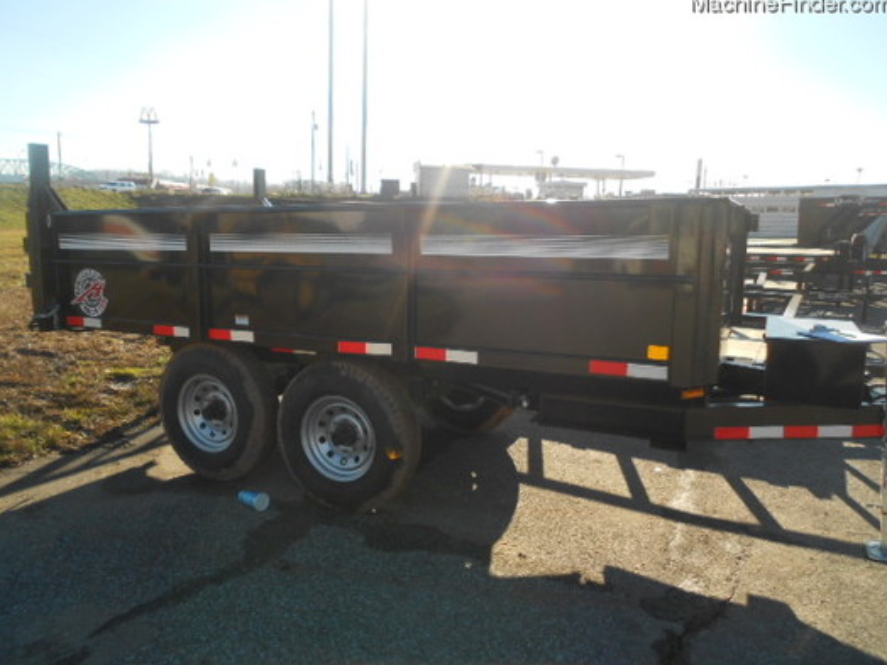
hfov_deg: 65.3
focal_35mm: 27
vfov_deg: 51.4
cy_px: 325
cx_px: 432
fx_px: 692
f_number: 3.2
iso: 80
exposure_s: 1/500
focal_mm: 4.6
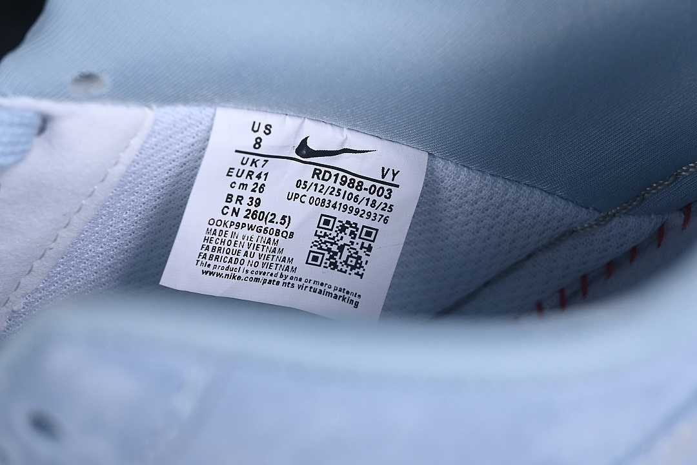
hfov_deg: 27.0
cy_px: 232
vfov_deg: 18.2
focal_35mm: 75
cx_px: 348
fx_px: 1452
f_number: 7.1
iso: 160
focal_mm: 50
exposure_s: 1/80
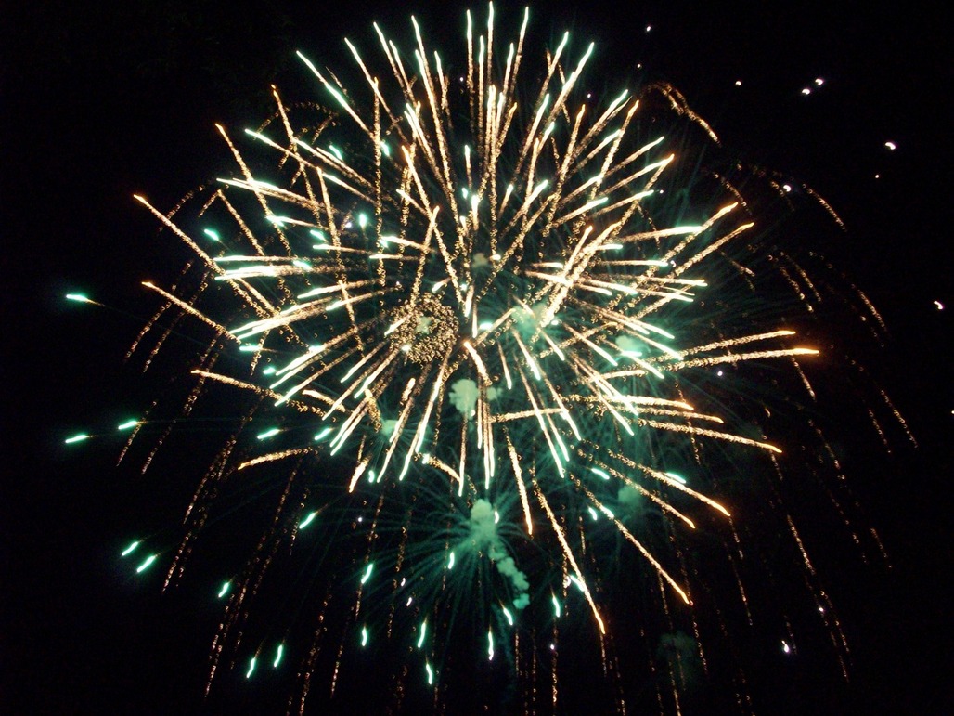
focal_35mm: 37
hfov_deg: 50.1
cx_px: 477
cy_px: 358
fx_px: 1020
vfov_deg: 38.7
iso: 200
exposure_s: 1/8
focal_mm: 6.2
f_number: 2.8
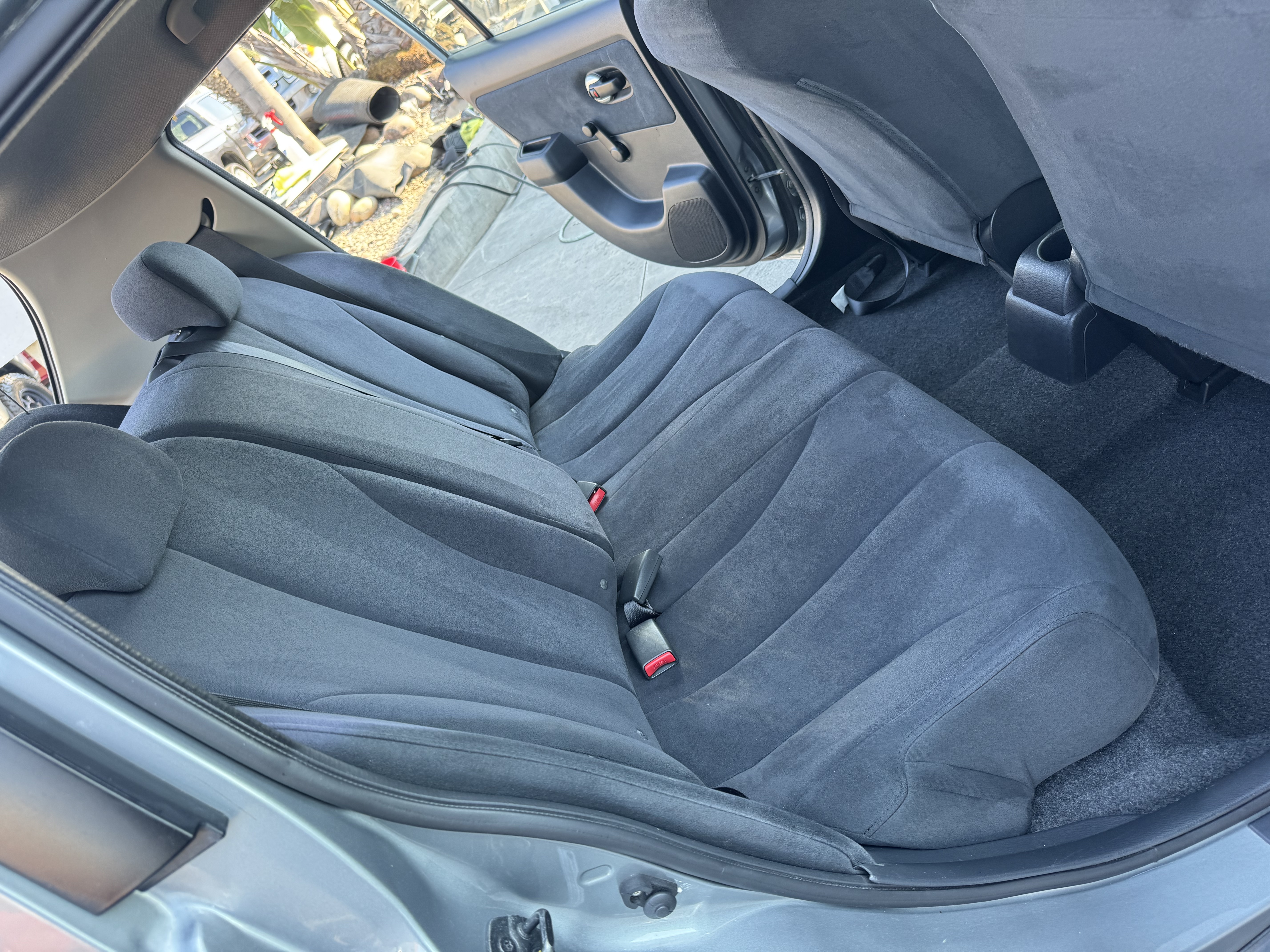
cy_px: 476
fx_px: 881
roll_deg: +38.1
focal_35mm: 24
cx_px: 635
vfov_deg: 56.8
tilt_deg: -27.1
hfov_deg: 71.6
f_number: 1.78
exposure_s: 1/121
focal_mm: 6.76
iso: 100
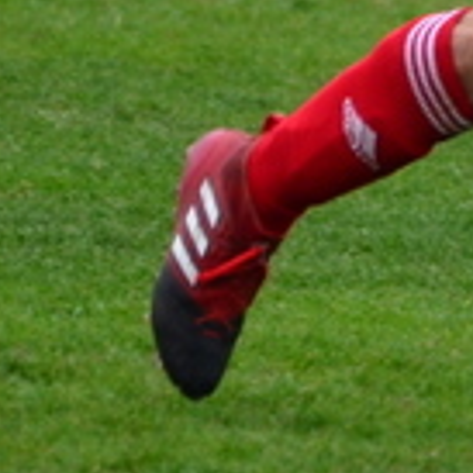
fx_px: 25211
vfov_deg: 1.1
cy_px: -314
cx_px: 1505
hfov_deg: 1.1
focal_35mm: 1631
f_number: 5.3
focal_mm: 195
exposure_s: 1/1000
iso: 640
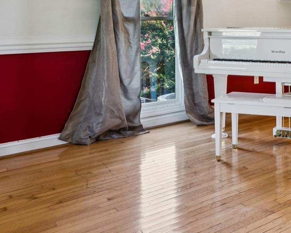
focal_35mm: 44
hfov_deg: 37.3
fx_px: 375
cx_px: 299
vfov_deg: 32.5
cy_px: 17
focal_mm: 16.6
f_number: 13
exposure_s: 1/6
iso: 200
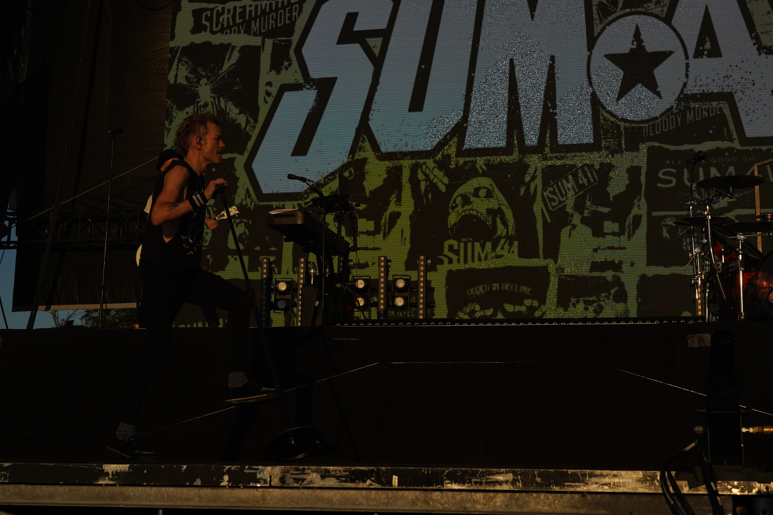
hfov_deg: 37.5
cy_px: 212
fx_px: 1138
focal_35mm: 53
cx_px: 385
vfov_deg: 25.5
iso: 100
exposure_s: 1/800
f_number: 8
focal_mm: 44
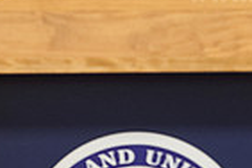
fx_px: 4613
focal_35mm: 659
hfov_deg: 3.1
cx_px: 107
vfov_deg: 2.1
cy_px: 31
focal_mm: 160
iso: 2500
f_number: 3.5
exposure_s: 1/200
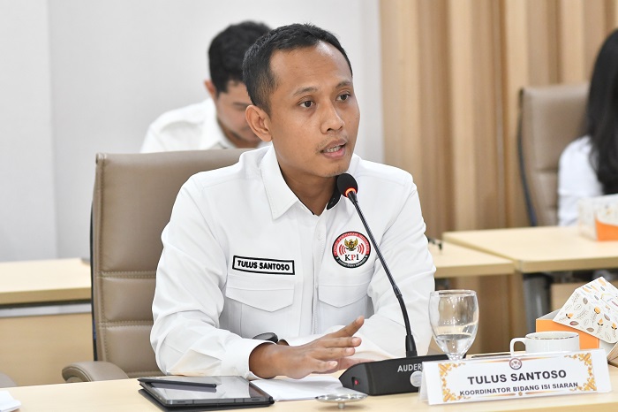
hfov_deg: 12.2
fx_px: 2883
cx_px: 309
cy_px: 206
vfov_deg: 8.2
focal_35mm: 168
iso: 3200
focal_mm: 112
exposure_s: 1/160
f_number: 4
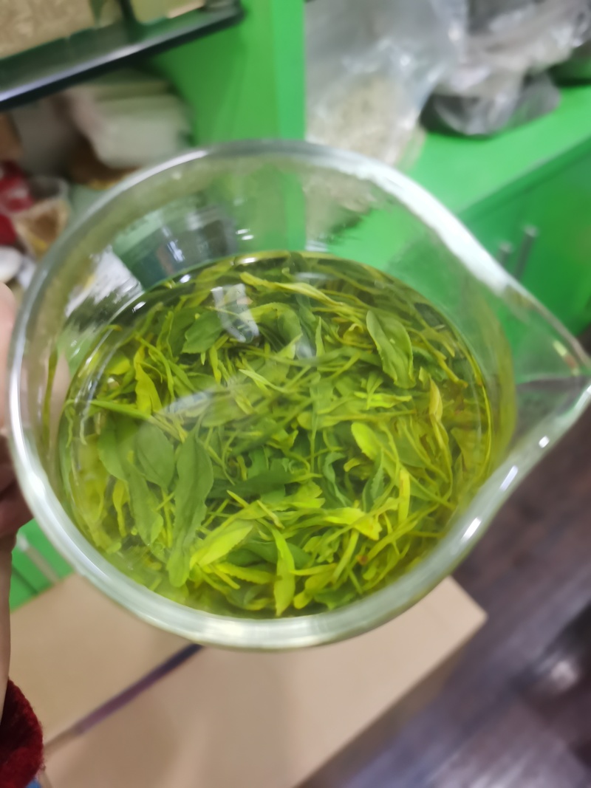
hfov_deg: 51.3
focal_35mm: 27
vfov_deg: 65.3
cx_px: 296
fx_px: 615
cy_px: 394
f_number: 1.8
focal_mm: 5.58
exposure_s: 1/33.3
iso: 500
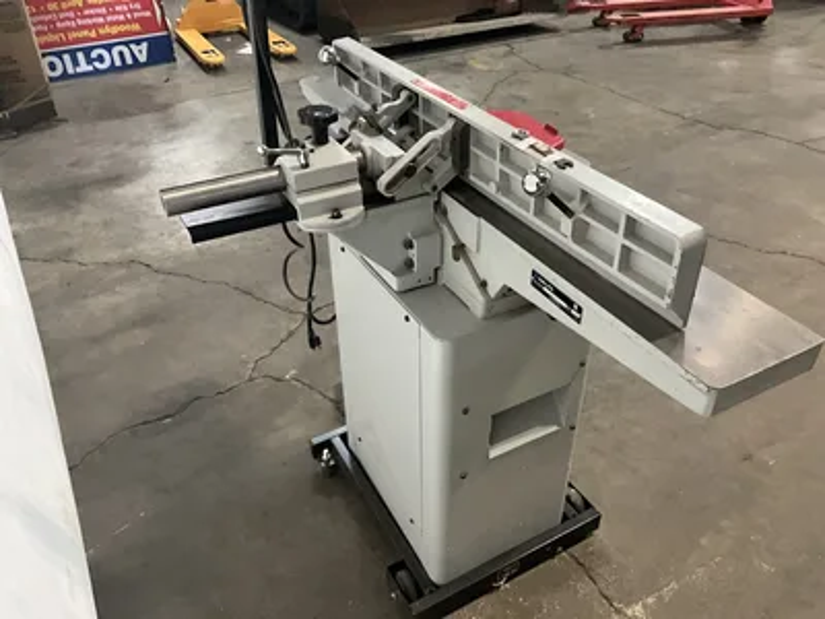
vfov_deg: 48.2
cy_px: 310
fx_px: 691
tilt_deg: -34.0
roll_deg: +2.5
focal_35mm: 29
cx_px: 412
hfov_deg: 61.7
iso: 320
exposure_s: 1/37
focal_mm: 3
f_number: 1.8
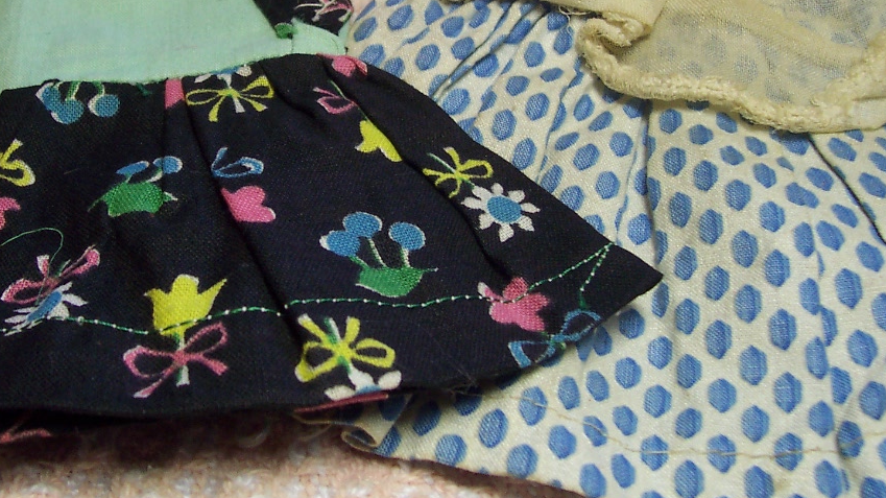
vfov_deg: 20.9
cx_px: 373
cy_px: 129
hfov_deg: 36.5
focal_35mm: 57
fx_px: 1339
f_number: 2.8
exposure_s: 1/60
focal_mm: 5.6
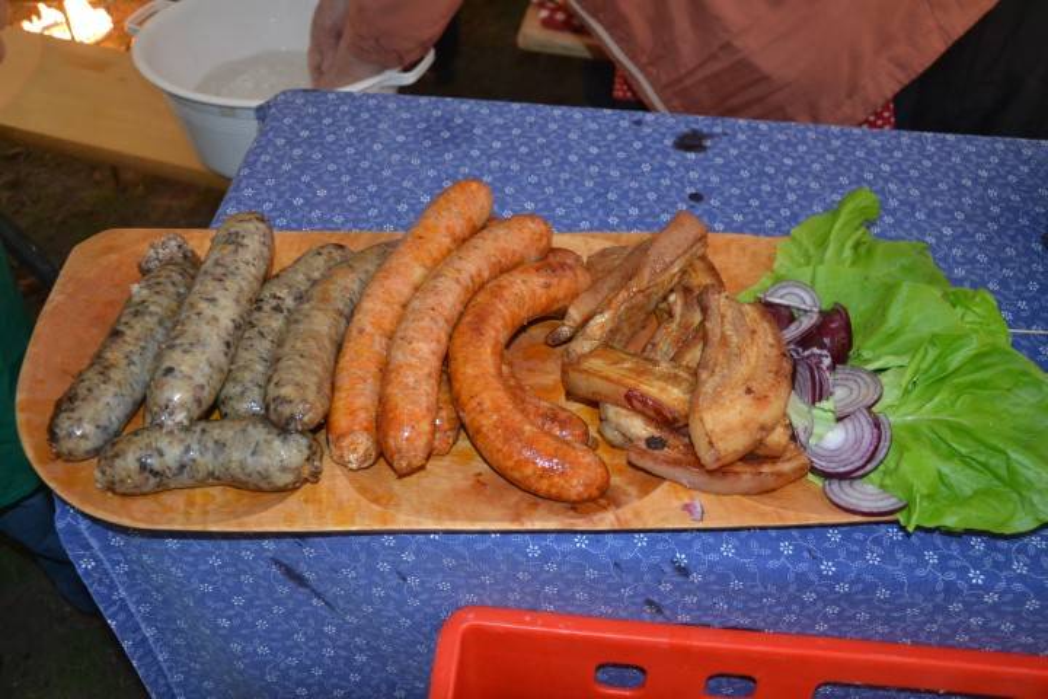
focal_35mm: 38
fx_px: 1092
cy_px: 350
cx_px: 524
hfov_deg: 51.3
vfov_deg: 35.5
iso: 1600
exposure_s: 1/60
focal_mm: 25
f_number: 4
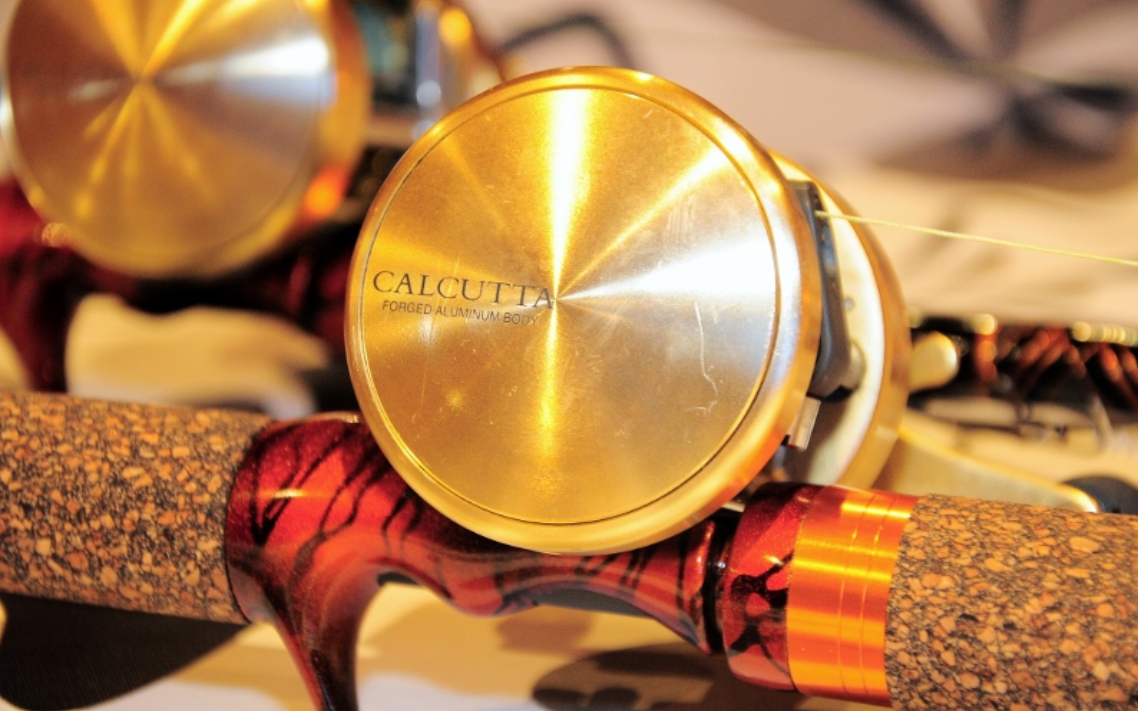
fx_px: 3814
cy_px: 371
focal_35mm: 123
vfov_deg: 10.6
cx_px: 572
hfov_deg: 17.0
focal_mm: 80
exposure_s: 1/6
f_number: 5.3
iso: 800
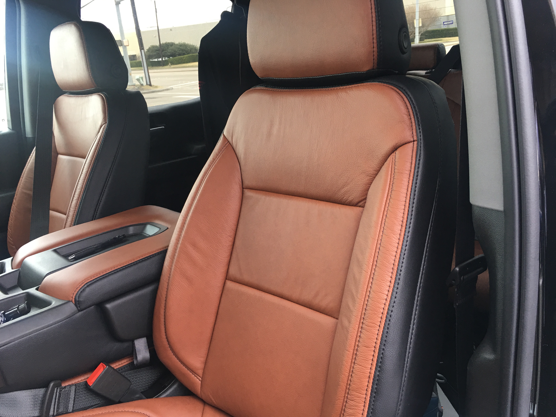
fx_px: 466
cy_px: 208
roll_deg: +5.0
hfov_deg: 61.7
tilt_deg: -18.4
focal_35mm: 29
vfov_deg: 48.2
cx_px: 278
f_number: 2.2
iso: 25
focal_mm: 4.15
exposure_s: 1/15
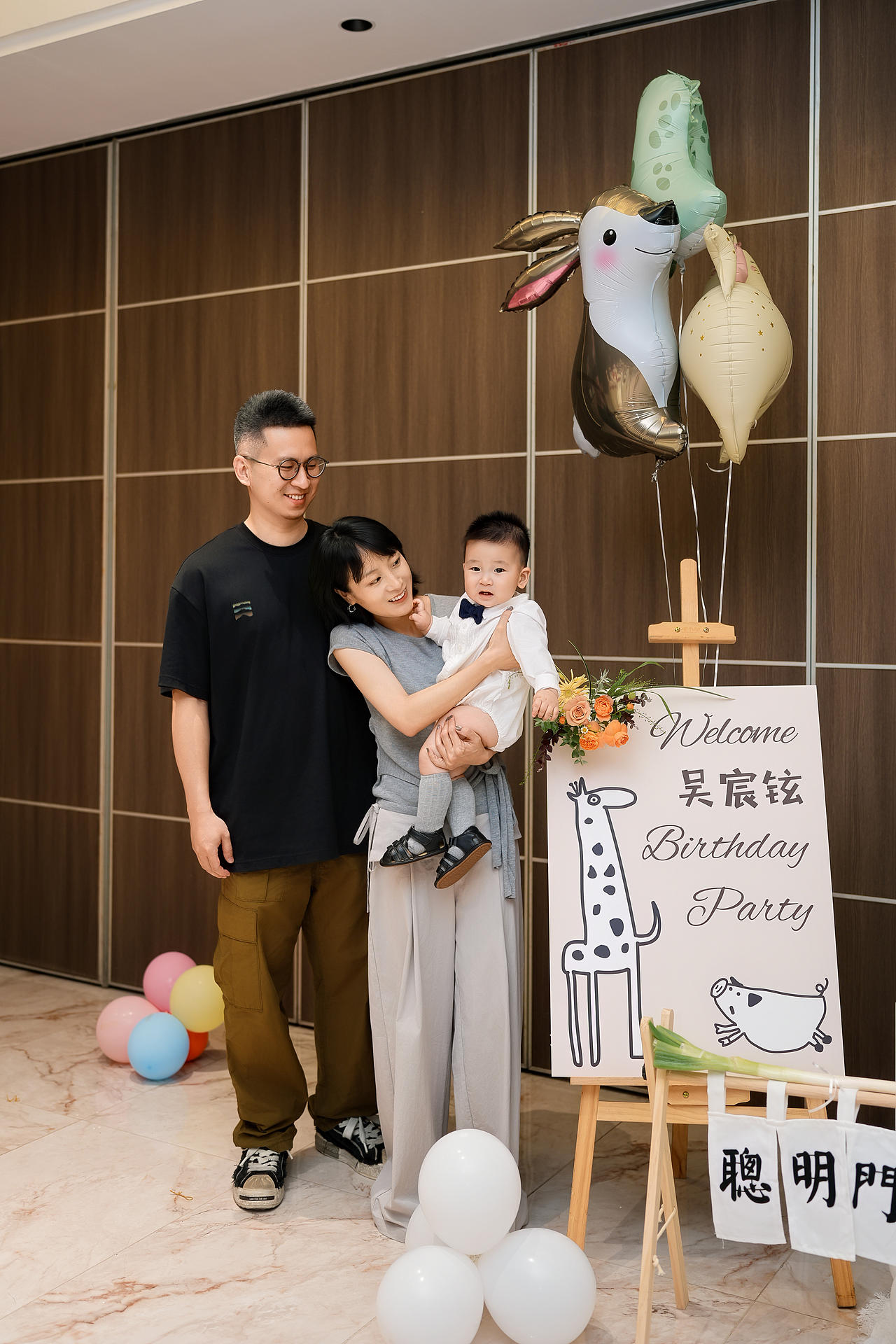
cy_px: 672
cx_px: 448
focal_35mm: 35
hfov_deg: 37.9
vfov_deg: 54.4
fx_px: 1307
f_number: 1.8
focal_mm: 35
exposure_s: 1/100
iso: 100
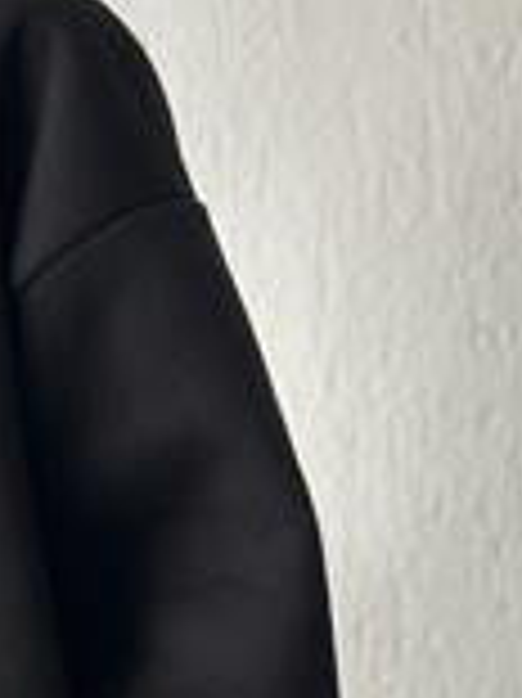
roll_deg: +0.4
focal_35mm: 132
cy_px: 698
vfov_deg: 14.7
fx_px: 2658
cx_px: -189
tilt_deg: -0.2
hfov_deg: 10.9
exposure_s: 1/60
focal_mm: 6.86
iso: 200
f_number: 1.78
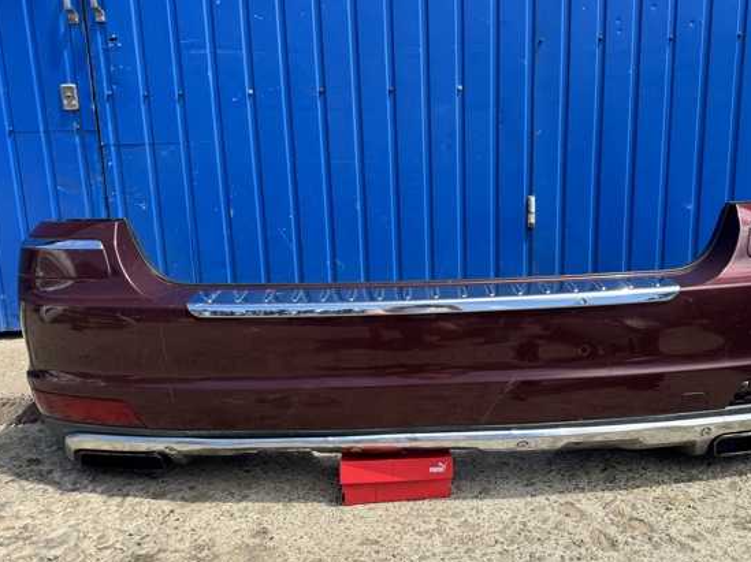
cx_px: 430
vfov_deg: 49.7
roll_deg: +1.3
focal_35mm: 28
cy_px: 261
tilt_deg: -11.0
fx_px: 607
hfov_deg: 63.2
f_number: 1.78
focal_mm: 6.76
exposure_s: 1/1215
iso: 80
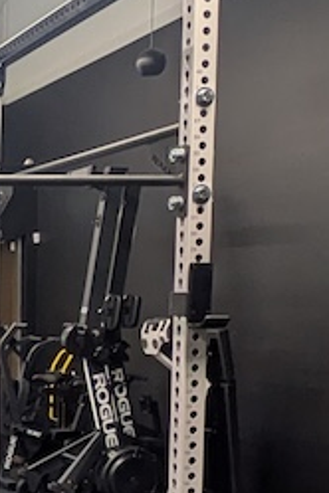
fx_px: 1028
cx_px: -285
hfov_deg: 15.3
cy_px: 369
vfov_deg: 26.6
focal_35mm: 75
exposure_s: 1/40
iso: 81
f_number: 2.2
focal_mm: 1.83
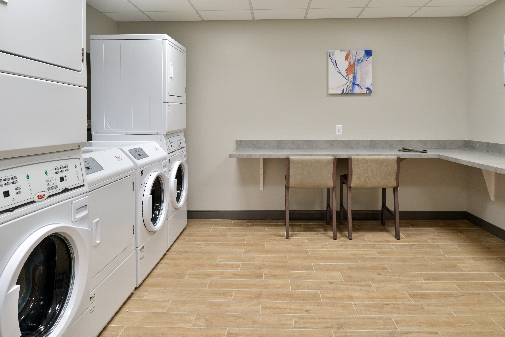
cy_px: 168
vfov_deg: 53.2
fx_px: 337
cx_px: 252
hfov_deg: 73.7
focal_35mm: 24
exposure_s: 1/10
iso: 640
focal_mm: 24
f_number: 13
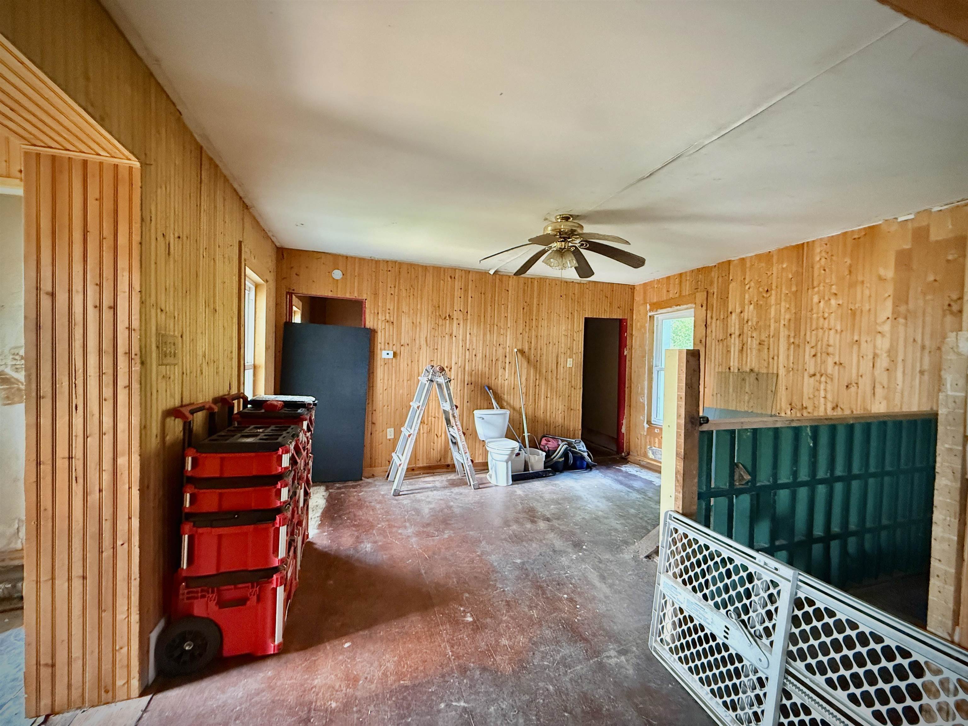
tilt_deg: -1.5
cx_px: 484
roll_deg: -1.7
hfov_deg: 102.1
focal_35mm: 14
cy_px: 363
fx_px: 391
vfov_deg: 85.7
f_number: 2.2
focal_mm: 2.22
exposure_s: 1/60
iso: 800
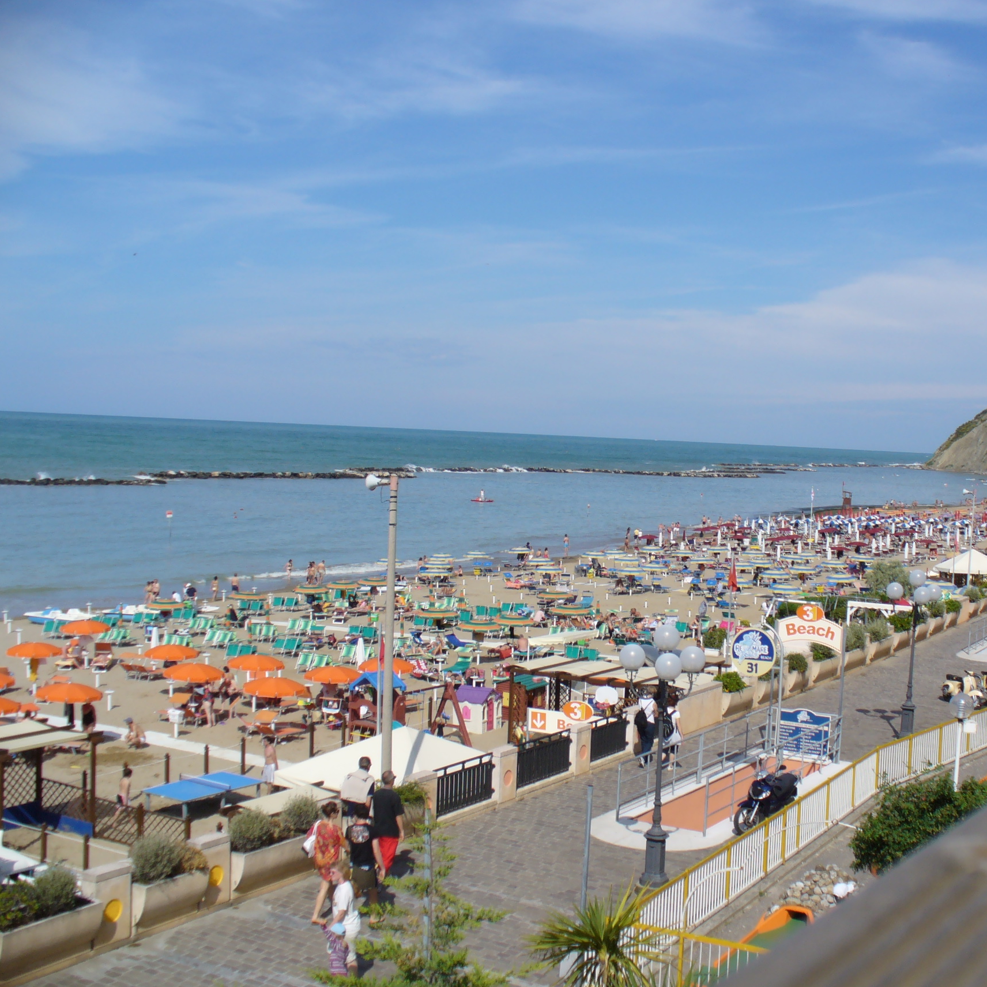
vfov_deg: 38.3
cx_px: 654
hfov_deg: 37.9
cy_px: 495
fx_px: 1419
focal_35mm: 44
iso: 64
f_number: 5.6
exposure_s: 1/400
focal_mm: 6.1
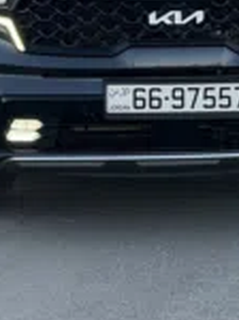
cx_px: 122
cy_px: 28
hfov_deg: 7.2
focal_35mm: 206
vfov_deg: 9.6
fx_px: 1902
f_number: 2.8
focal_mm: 9
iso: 125
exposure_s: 1/113
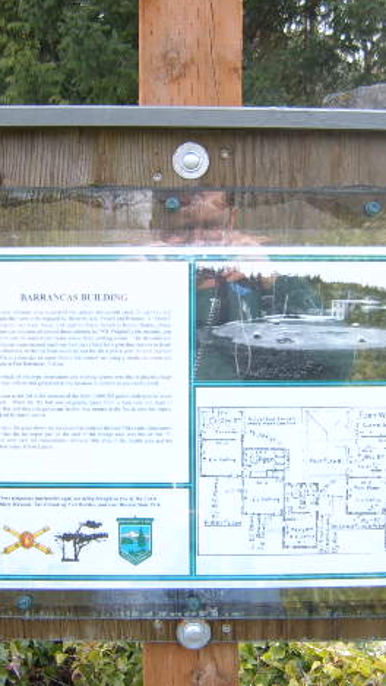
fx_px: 946
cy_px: 342
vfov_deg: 39.9
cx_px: 186
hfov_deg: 23.1
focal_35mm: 52
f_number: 2.8
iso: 50
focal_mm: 5.8
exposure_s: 1/180
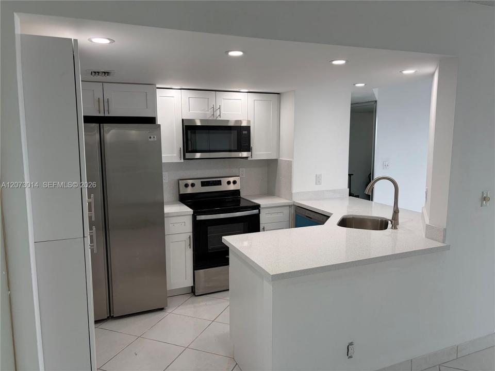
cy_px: 186
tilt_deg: -6.8
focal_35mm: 26
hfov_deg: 67.3
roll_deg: -1.0
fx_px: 372
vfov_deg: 53.1
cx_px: 248
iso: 50
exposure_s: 1/175
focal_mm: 5.96
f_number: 1.6
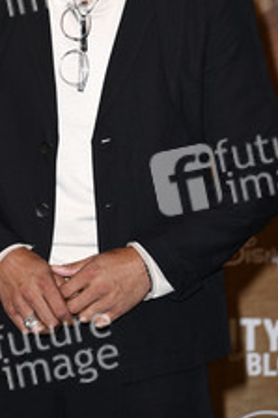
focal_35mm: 218
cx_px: 76
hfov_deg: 6.3
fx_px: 2529
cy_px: 78
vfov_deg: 9.4
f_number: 5.6
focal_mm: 122
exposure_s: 1/250
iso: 320
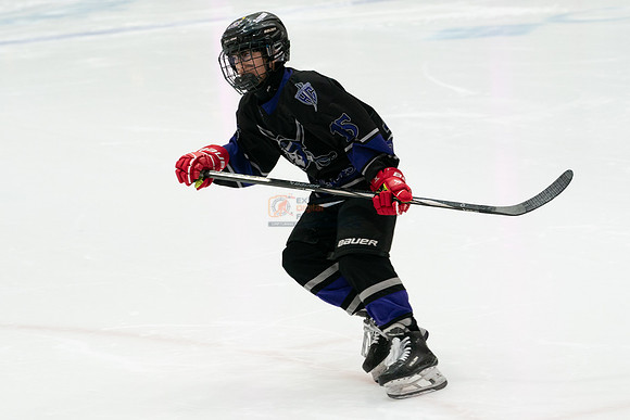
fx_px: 3035
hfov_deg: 11.9
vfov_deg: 7.9
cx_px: 344
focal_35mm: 173
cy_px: 239
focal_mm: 98
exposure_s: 1/400
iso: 2000
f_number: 4.5
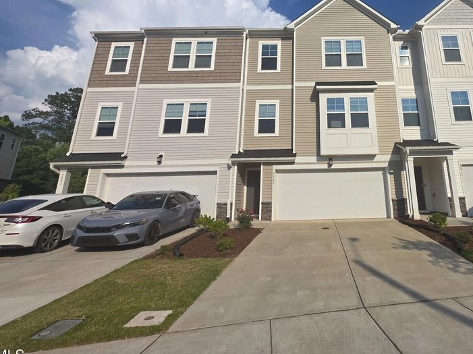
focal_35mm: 19
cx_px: 329
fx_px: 259
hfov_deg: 80.8
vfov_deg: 66.9
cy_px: 120
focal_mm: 2.2
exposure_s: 1/4413
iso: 40
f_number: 1.9
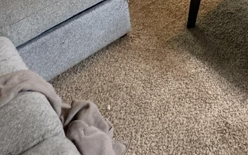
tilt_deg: -18.1
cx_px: 241
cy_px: -118
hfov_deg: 36.7
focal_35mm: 50
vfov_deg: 19.7
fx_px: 338
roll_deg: +0.4
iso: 800
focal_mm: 2.22
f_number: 2.2
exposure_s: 1/60
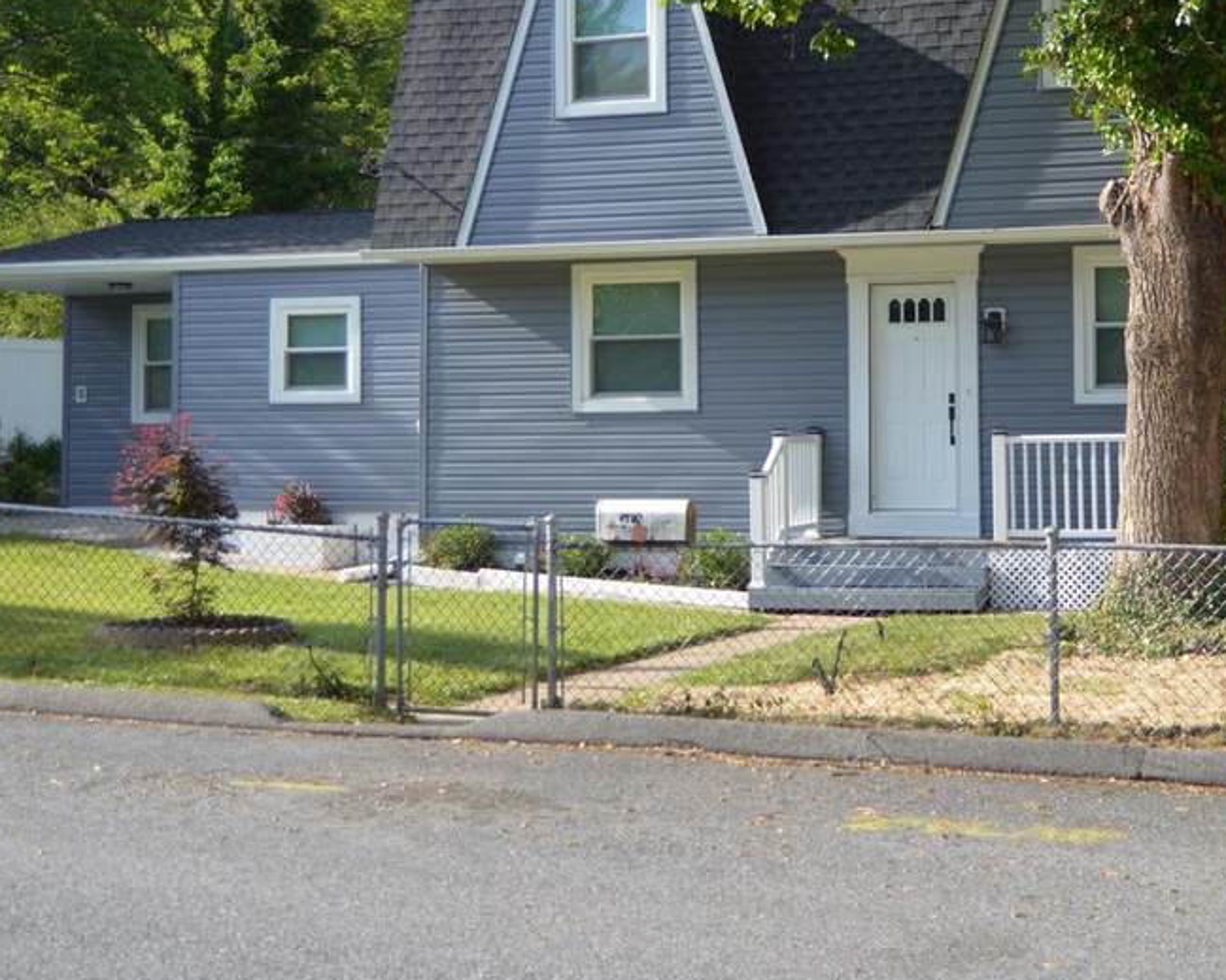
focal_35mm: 61
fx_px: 2213
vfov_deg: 24.8
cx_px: 827
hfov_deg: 30.7
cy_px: 301
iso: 100
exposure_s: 1/500
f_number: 3.5
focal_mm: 22
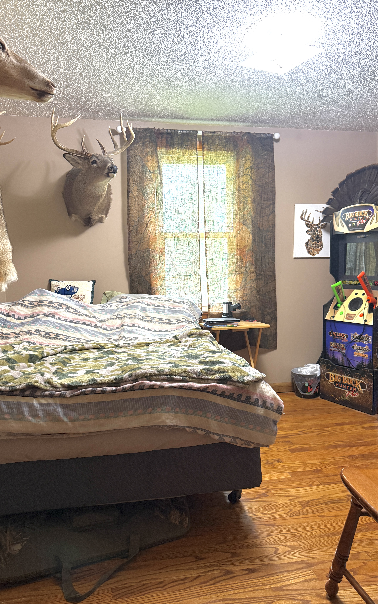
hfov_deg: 47.6
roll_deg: +1.1
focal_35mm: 26
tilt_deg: -3.0
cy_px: 307
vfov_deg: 70.4
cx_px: 181
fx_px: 429
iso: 320
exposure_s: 1/60
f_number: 1.78
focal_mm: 6.76
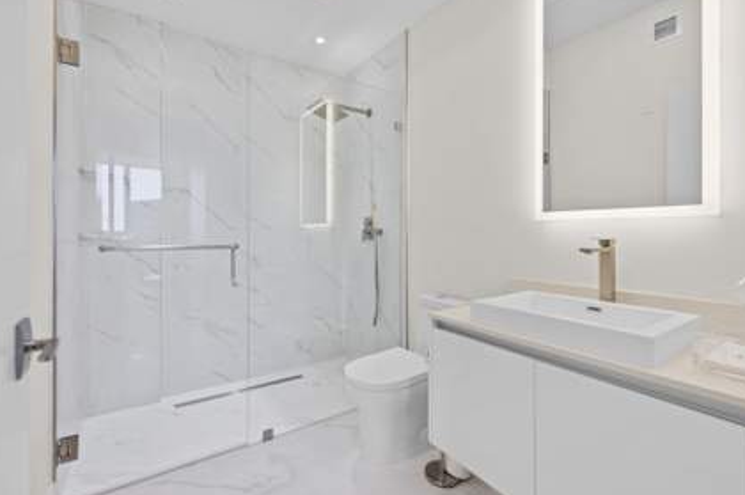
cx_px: 371
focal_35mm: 16
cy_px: 232
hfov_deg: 96.8
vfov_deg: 73.5
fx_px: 331
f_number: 8
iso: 125
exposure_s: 1/8
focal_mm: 14
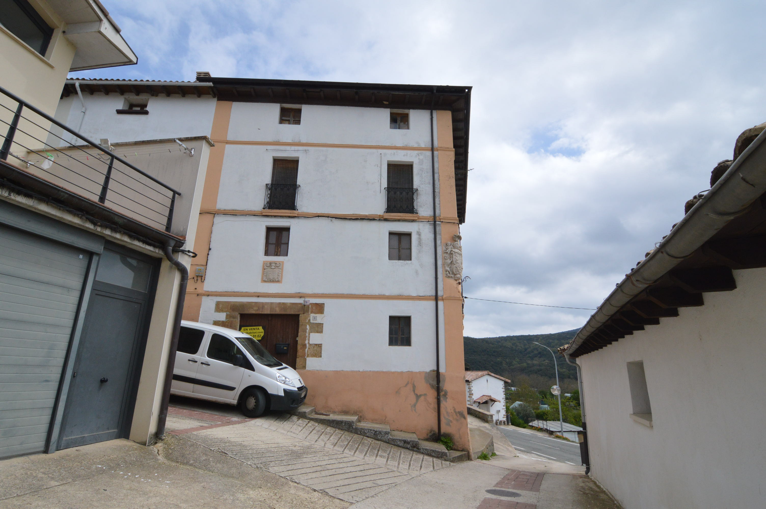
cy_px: 254
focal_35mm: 16
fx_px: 351
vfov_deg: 72.0
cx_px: 383
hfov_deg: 95.0
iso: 800
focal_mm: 11
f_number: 14
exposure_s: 1/800
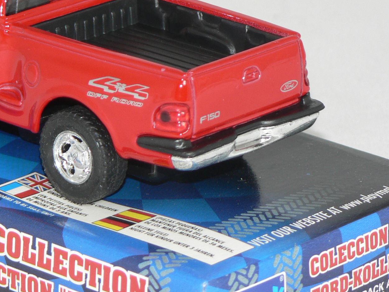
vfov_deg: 5.5
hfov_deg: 7.4
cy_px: 64
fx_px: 3011
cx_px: 59
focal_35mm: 268
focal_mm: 21.6
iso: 80
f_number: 3.2
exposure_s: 1/60
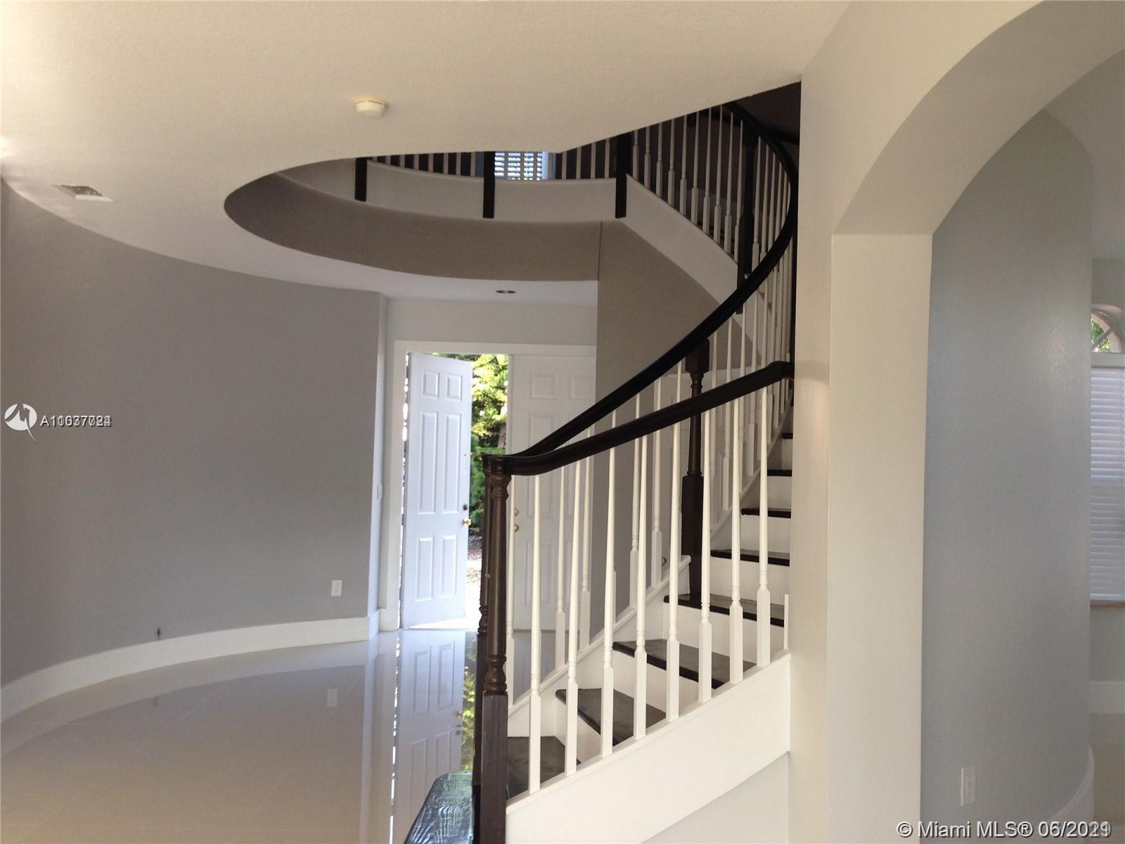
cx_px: 562
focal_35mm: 33
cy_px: 422
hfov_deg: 55.4
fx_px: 1072
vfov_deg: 42.9
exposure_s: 1/40
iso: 50
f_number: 2.4
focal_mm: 4.12
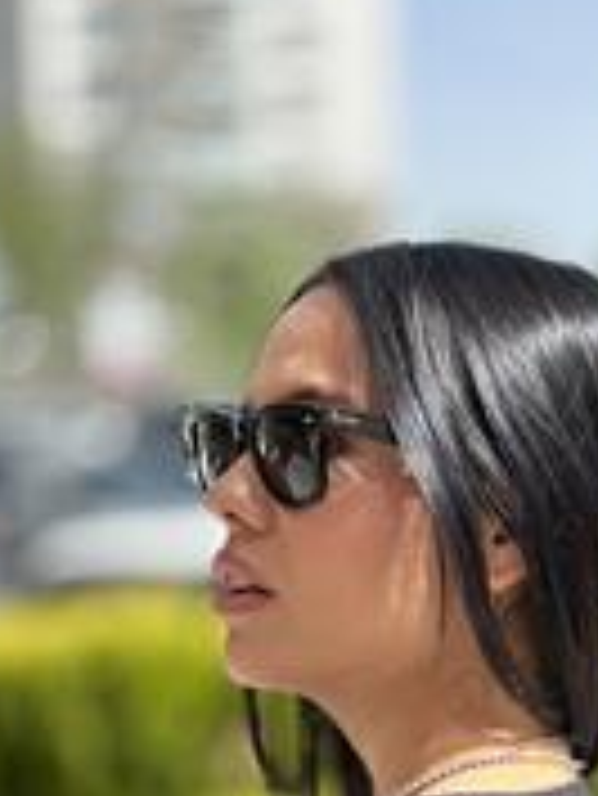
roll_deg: +0.8
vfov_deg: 17.0
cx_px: 495
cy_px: 866
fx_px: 2577
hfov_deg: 13.2
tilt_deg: -7.9
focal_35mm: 112
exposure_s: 1/3257
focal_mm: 6.86
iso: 100
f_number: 1.78
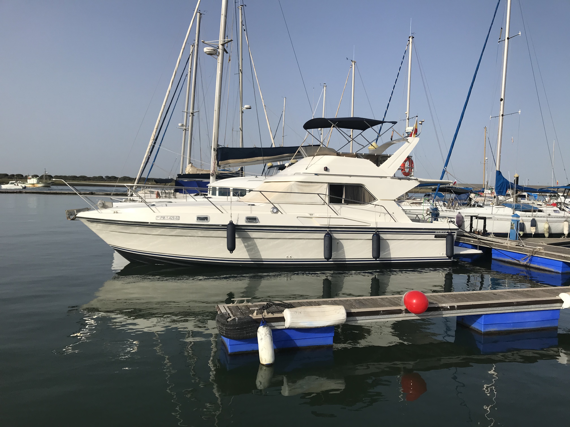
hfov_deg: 63.4
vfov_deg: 49.7
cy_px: 214
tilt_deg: -2.8
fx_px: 461
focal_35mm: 28
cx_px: 285
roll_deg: -1.5
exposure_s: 1/4000
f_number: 1.8
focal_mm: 3.99
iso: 20
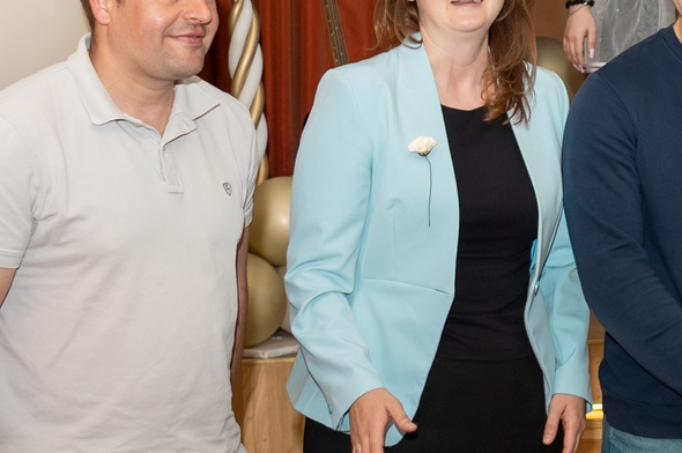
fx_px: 2082
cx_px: 816
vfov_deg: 12.4
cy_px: 105
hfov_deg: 17.7
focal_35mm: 110
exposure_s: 1/200
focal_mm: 24
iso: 200
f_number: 2.8
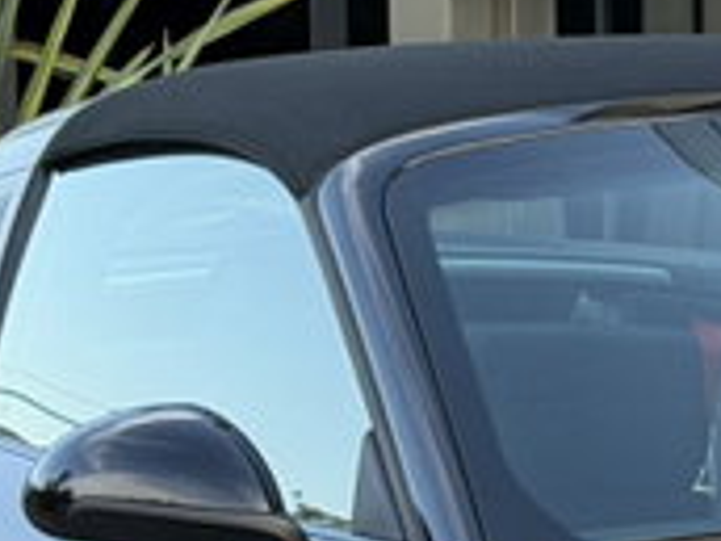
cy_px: 839
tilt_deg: -9.2
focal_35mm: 285
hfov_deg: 6.8
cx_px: 1140
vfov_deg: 5.2
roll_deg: -0.3
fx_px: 5936
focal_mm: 6.76
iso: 80
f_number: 1.78
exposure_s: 1/255
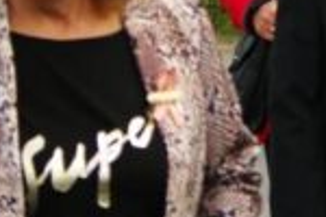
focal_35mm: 384
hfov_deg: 5.3
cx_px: 383
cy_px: -152
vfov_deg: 3.6
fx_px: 3477
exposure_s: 1/350
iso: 280
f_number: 5.6
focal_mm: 50
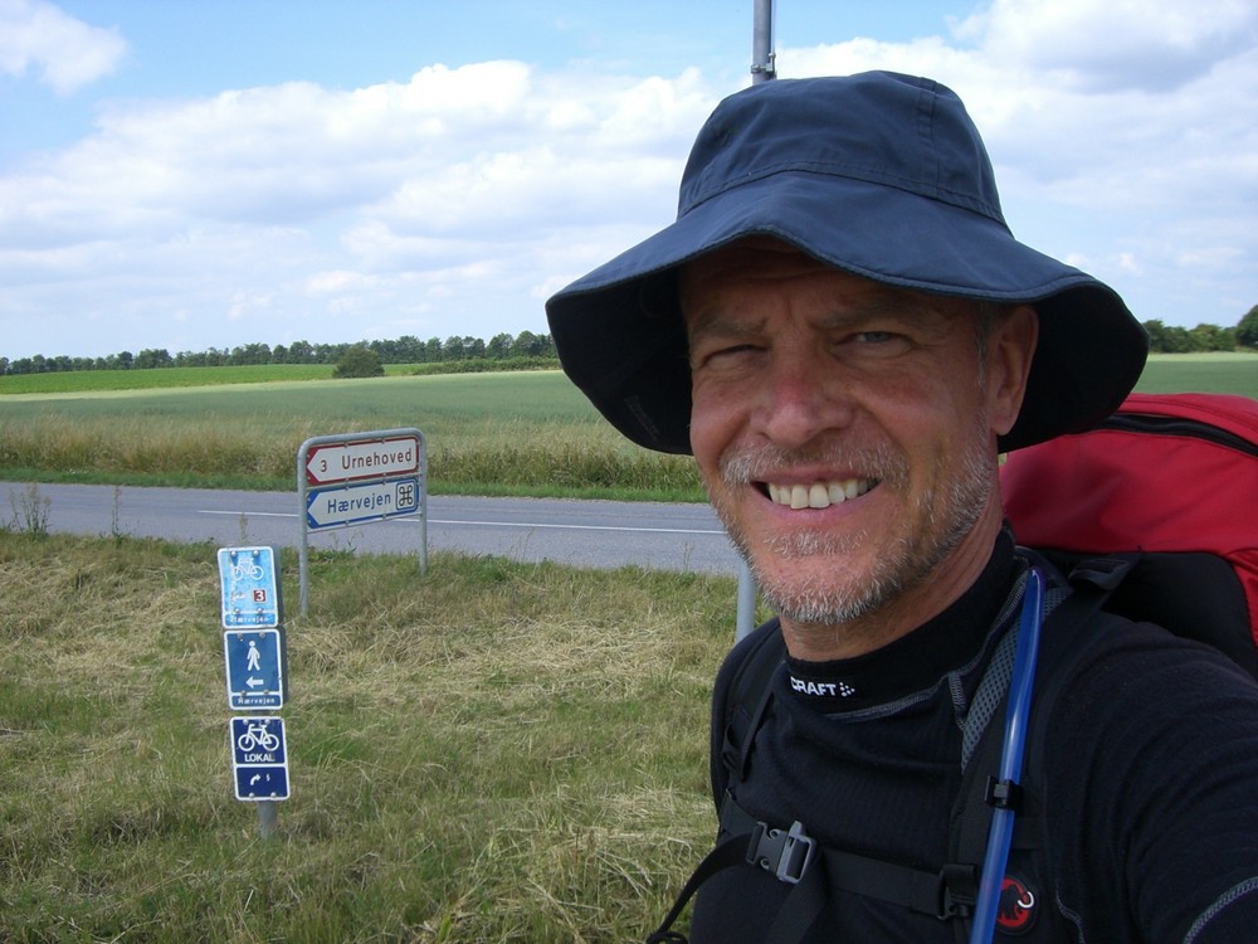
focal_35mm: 38
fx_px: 1381
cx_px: 629
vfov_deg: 37.7
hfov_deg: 49.0
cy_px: 472
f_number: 4.3
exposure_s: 1/400
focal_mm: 6.2
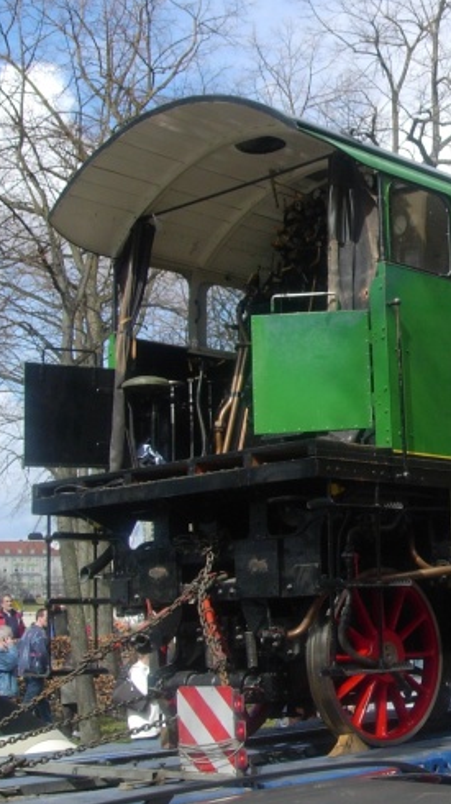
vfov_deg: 33.8
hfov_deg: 18.5
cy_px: 389
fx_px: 1320
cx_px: 517
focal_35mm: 62
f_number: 4.8
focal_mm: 7.8
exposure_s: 1/456
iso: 79
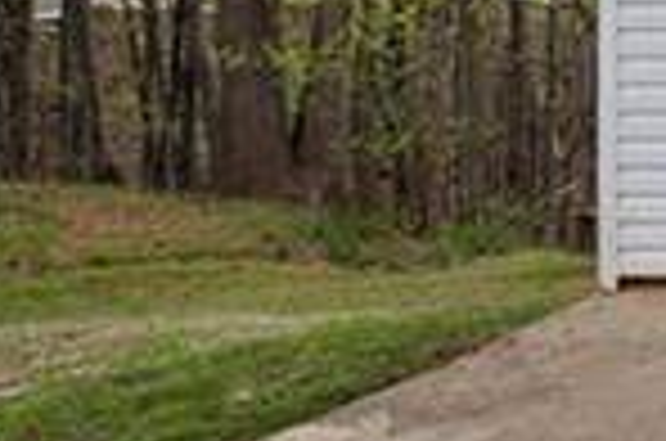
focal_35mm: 97
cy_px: -184
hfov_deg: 9.9
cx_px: 2272
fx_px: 1791
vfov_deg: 13.4
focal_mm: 14
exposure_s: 1/60
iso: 100
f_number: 8
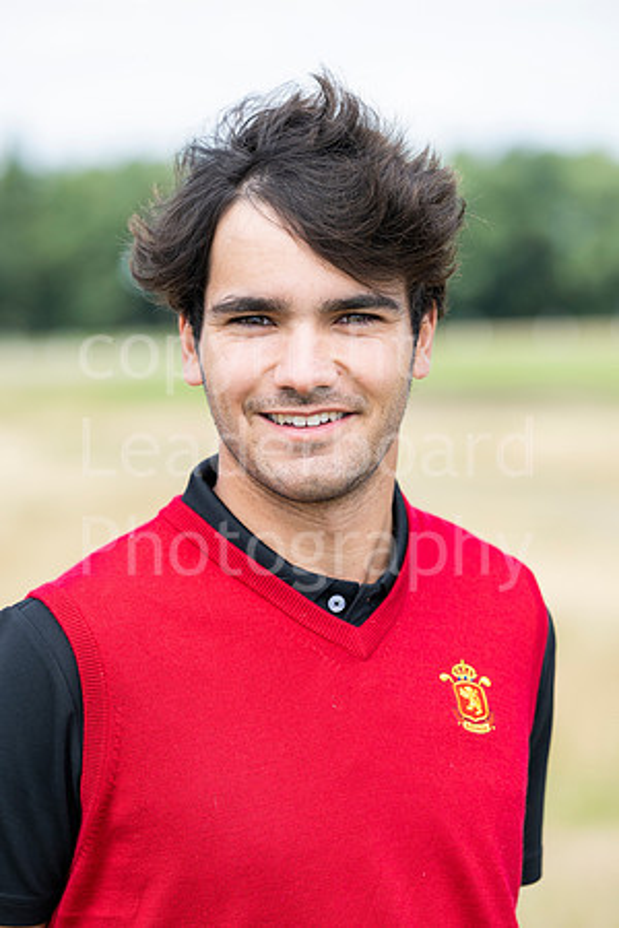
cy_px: 464
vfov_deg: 14.2
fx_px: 3739
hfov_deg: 9.5
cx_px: 310
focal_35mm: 145
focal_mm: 145
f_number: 4.5
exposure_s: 1/1250
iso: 400
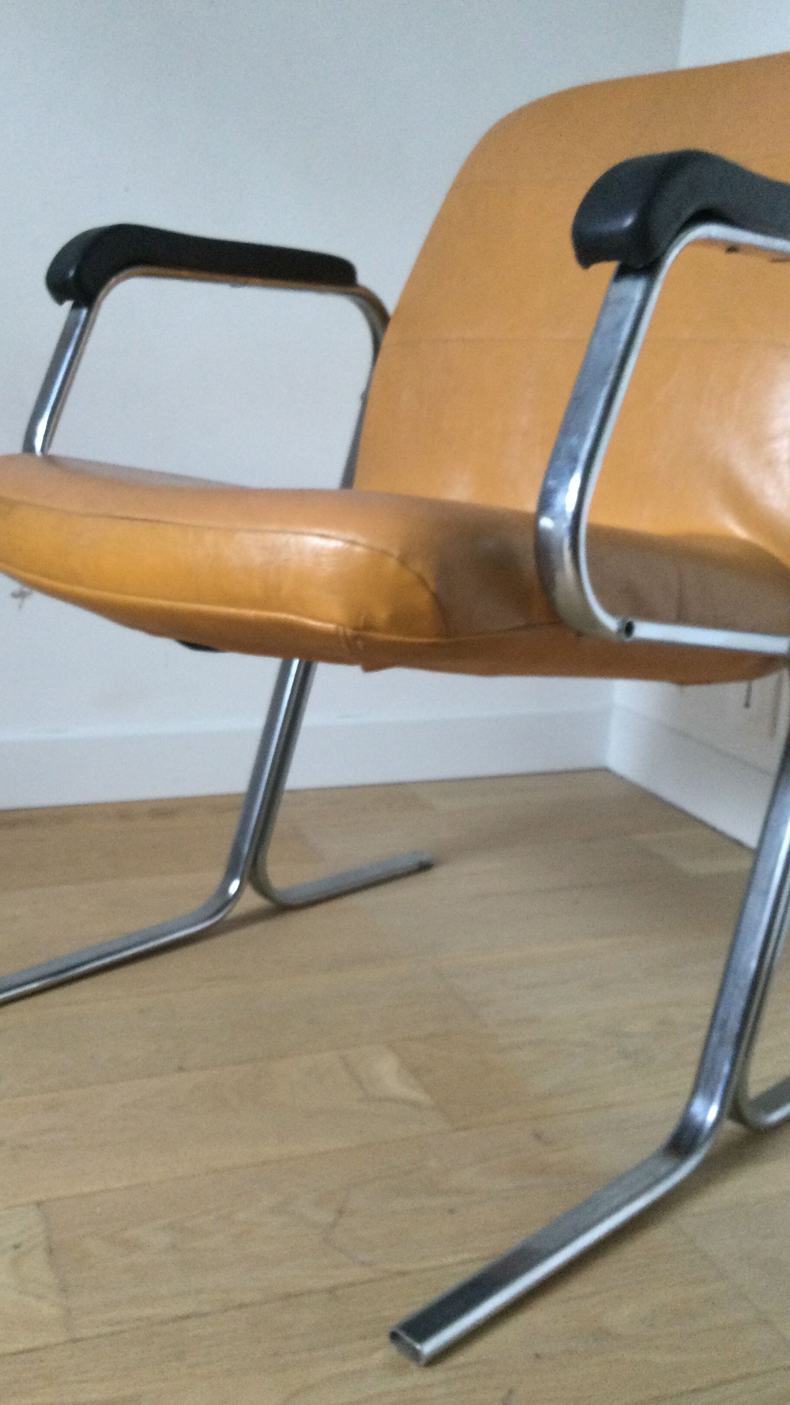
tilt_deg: -16.4
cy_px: 704
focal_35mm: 34
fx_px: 1266
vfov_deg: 58.0
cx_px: 309
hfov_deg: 34.5
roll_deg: -1.5
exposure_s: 1/33
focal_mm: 3.3
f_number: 2.4
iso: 160
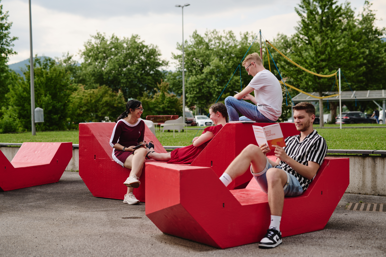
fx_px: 536
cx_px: 193
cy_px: 128
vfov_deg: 27.0
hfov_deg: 39.6
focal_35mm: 50
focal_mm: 50
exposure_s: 1/1250
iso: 125
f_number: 2.8
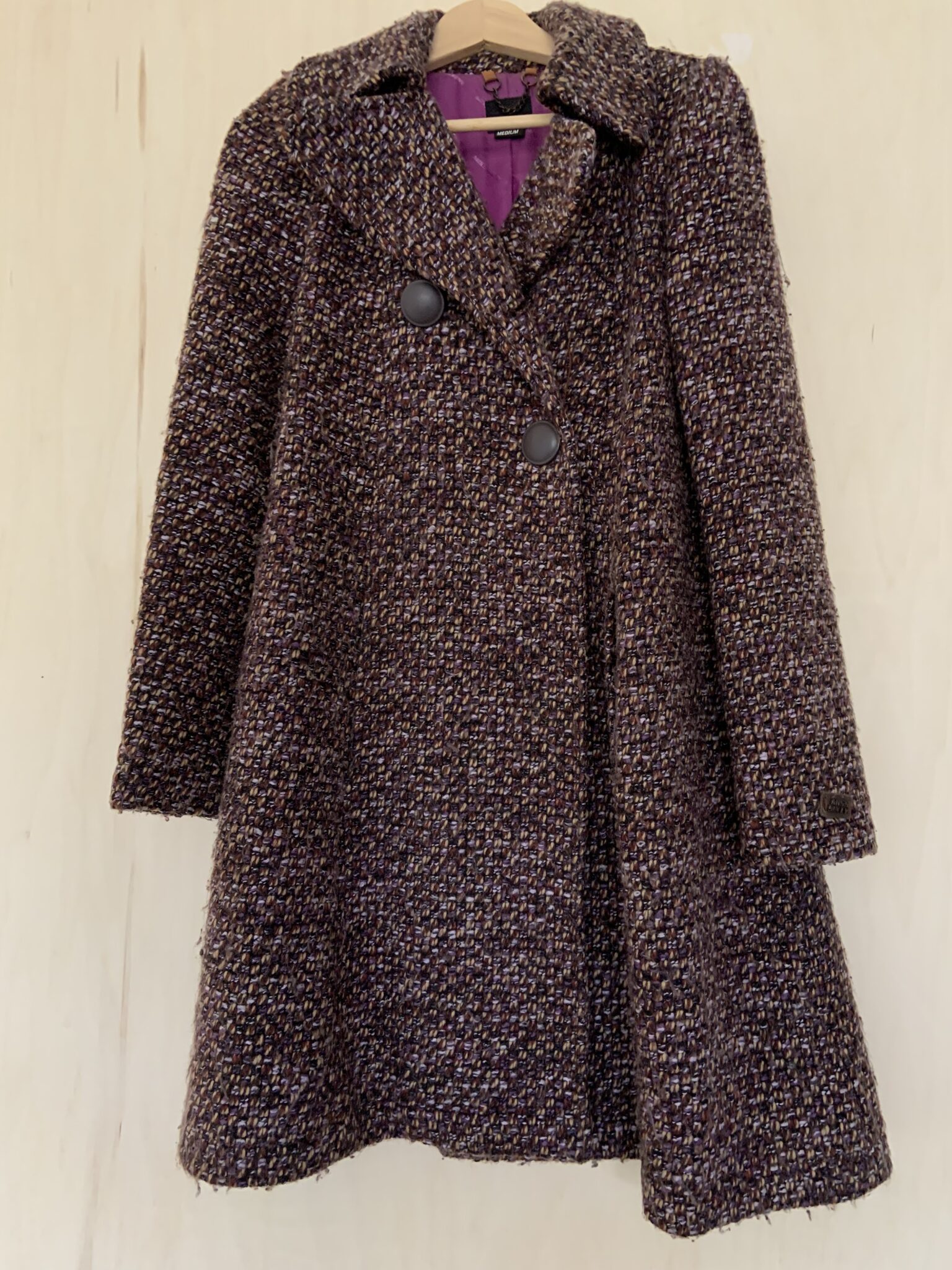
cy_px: 635
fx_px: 953
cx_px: 476
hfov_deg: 53.1
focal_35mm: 26
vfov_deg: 67.3
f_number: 1.8
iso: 200
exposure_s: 1/60
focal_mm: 4.25
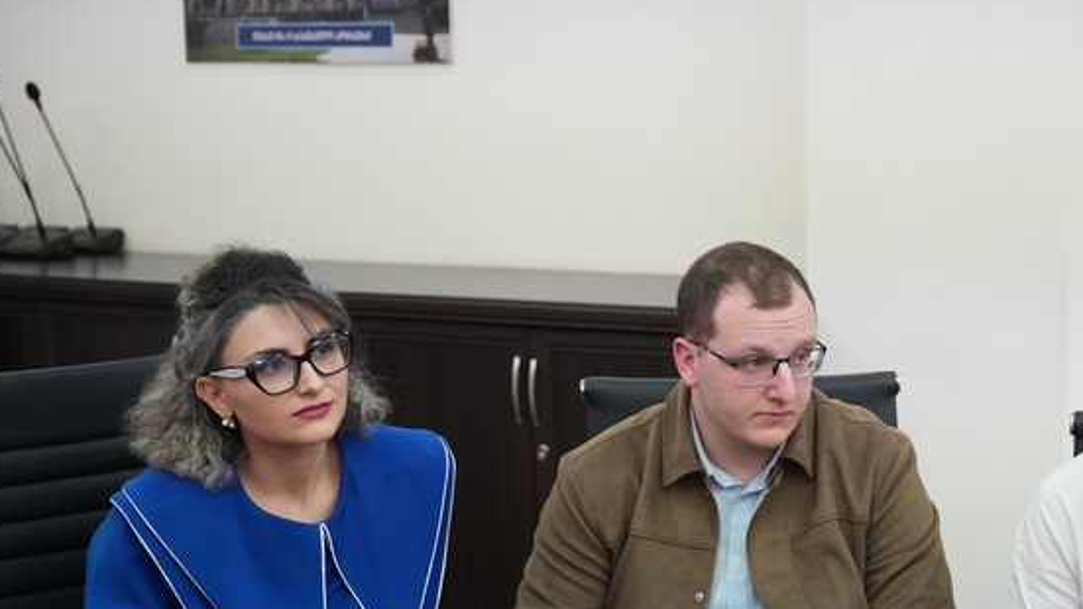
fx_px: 2213
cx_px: 772
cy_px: 431
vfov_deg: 15.6
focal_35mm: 77
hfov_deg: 27.2
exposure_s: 1/320
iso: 6400
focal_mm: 50.7
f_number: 2.8
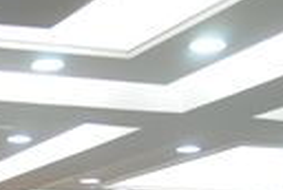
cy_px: 358
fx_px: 985
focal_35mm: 125
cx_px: -135
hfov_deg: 15.2
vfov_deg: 10.3
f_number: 4
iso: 800
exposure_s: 1/50
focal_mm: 32
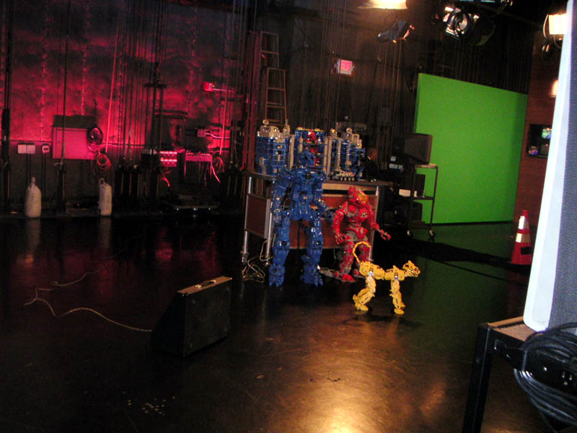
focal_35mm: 37
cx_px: 288
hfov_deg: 50.1
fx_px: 617
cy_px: 216
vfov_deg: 38.7
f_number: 2.8
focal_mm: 5.7
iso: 160
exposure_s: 1/45
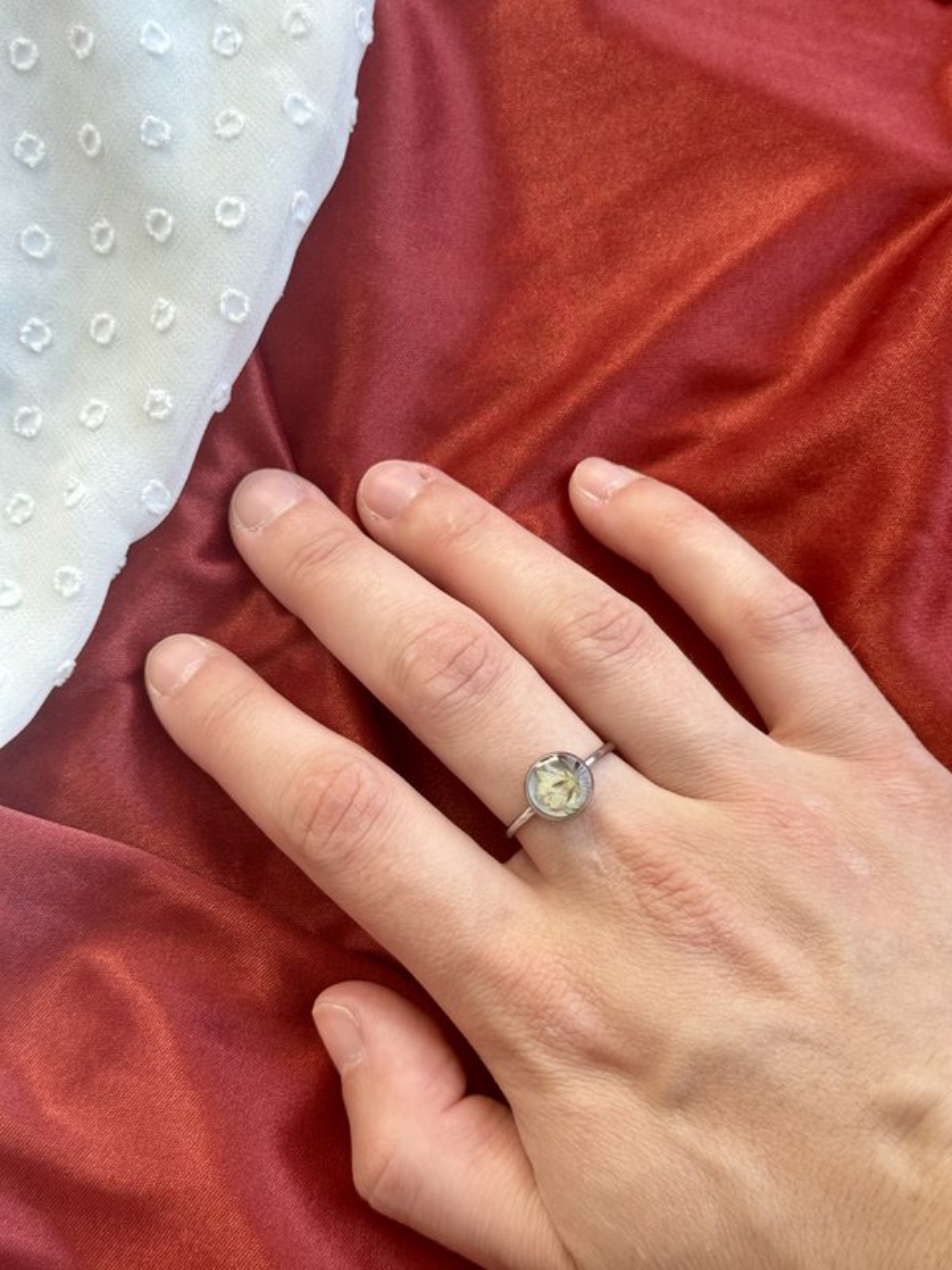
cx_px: 476
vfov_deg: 39.7
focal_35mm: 48
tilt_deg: -78.4
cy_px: 635
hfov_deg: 30.3
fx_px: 1760
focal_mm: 6.76
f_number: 1.78
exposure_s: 1/218
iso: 50
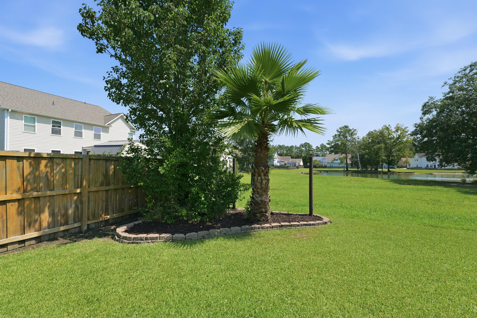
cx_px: 238
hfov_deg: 104.3
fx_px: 185
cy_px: 159
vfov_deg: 81.2
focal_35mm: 14
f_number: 8
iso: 320
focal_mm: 14
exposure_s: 1/500
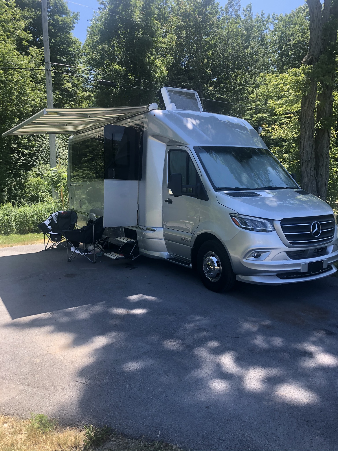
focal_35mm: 28
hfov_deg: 49.7
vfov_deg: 63.4
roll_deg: +0.9
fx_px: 365
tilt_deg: -7.9
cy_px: 226
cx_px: 169
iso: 20
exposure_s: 1/415
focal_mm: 3.99
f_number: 1.8
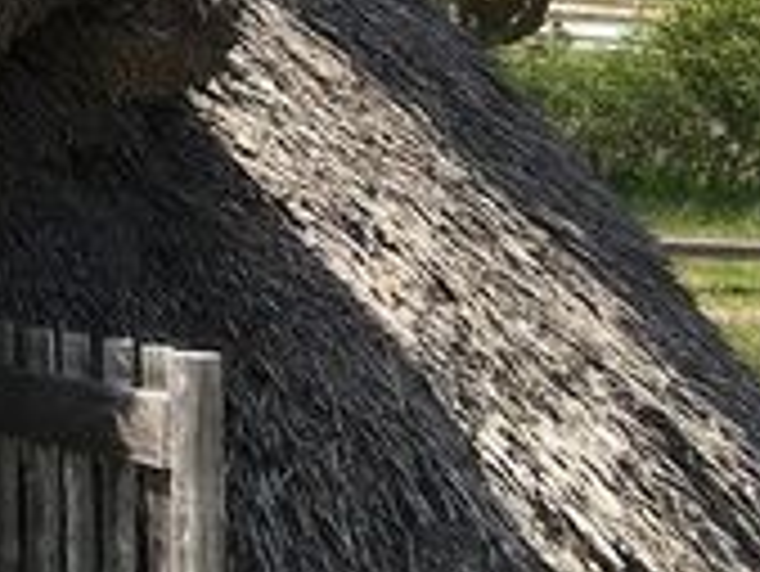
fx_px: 3076
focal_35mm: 140
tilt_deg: +3.9
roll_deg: -2.7
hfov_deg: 12.0
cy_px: -29
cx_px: -933
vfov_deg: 10.5
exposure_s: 1/1451
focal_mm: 4.15
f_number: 2.2
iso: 25
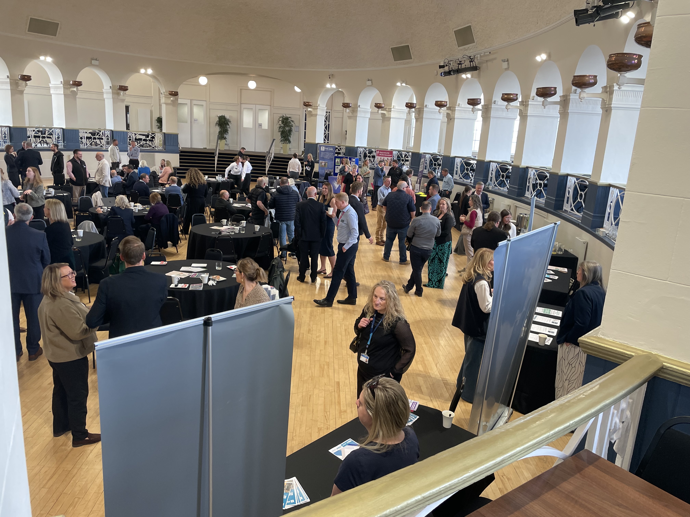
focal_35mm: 26
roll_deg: -3.4
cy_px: 258
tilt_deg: -13.4
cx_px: 345
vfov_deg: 53.1
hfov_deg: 67.3
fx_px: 518
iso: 125
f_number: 1.6
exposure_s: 1/109
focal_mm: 4.2
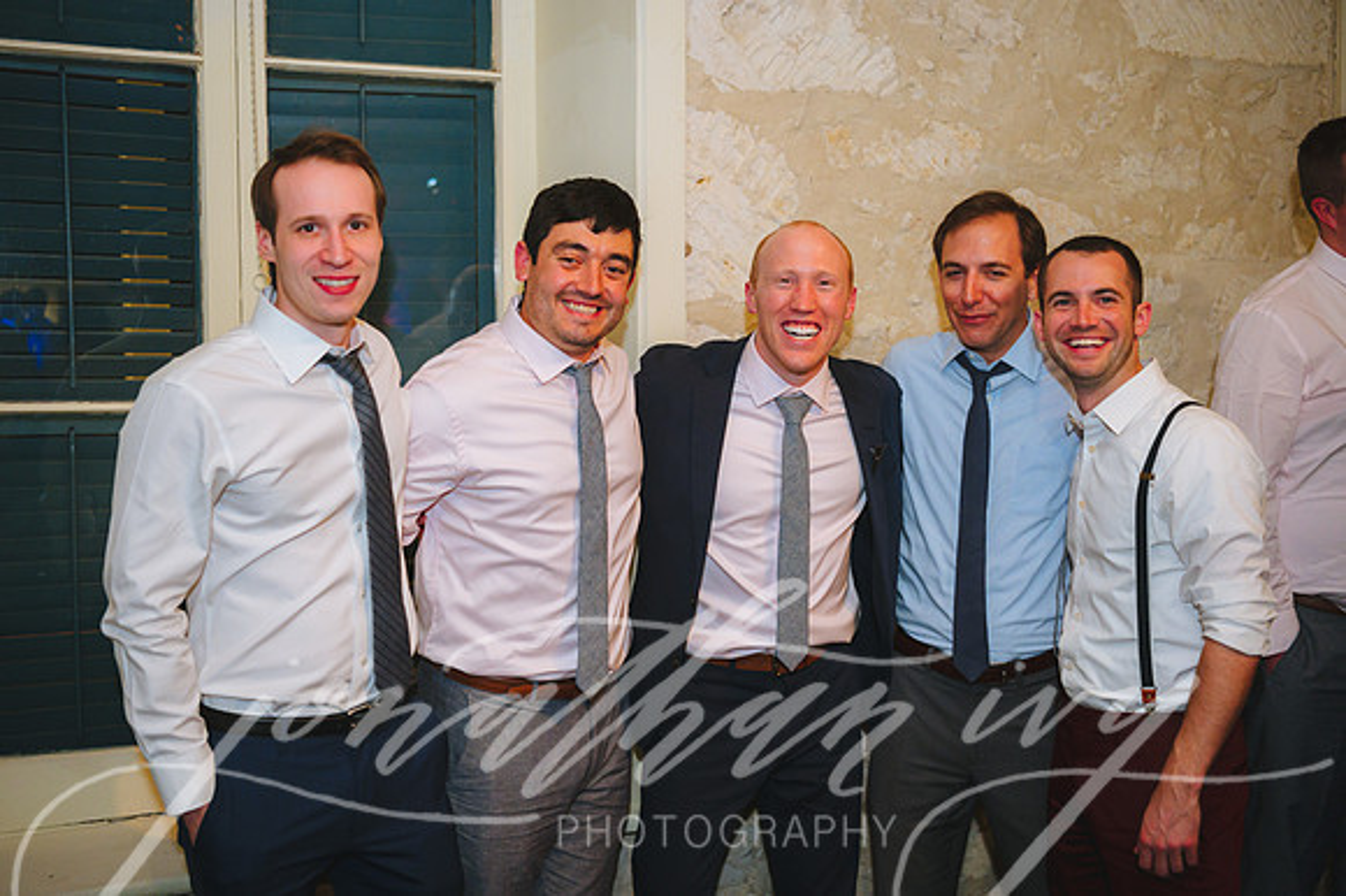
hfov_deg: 46.4
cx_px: 673
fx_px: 1569
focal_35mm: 42
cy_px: 448
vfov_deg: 31.9
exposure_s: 1/80
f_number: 2.8
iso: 2000
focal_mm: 42
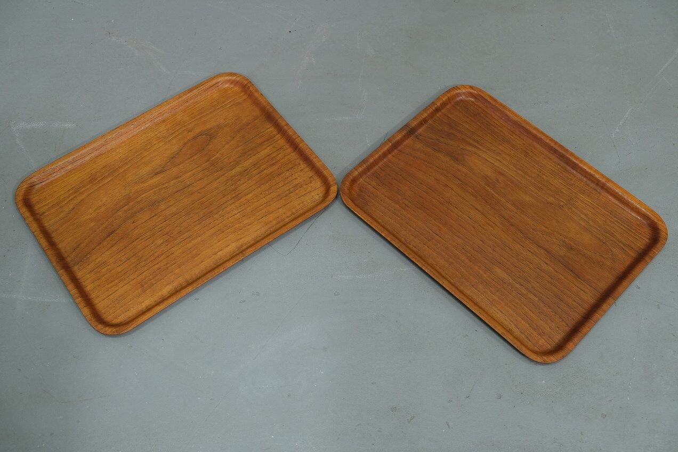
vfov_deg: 33.4
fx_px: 753
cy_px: 226
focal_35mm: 40
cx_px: 339
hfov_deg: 48.5
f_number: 3.2
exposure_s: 1/40
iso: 800
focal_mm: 26.5
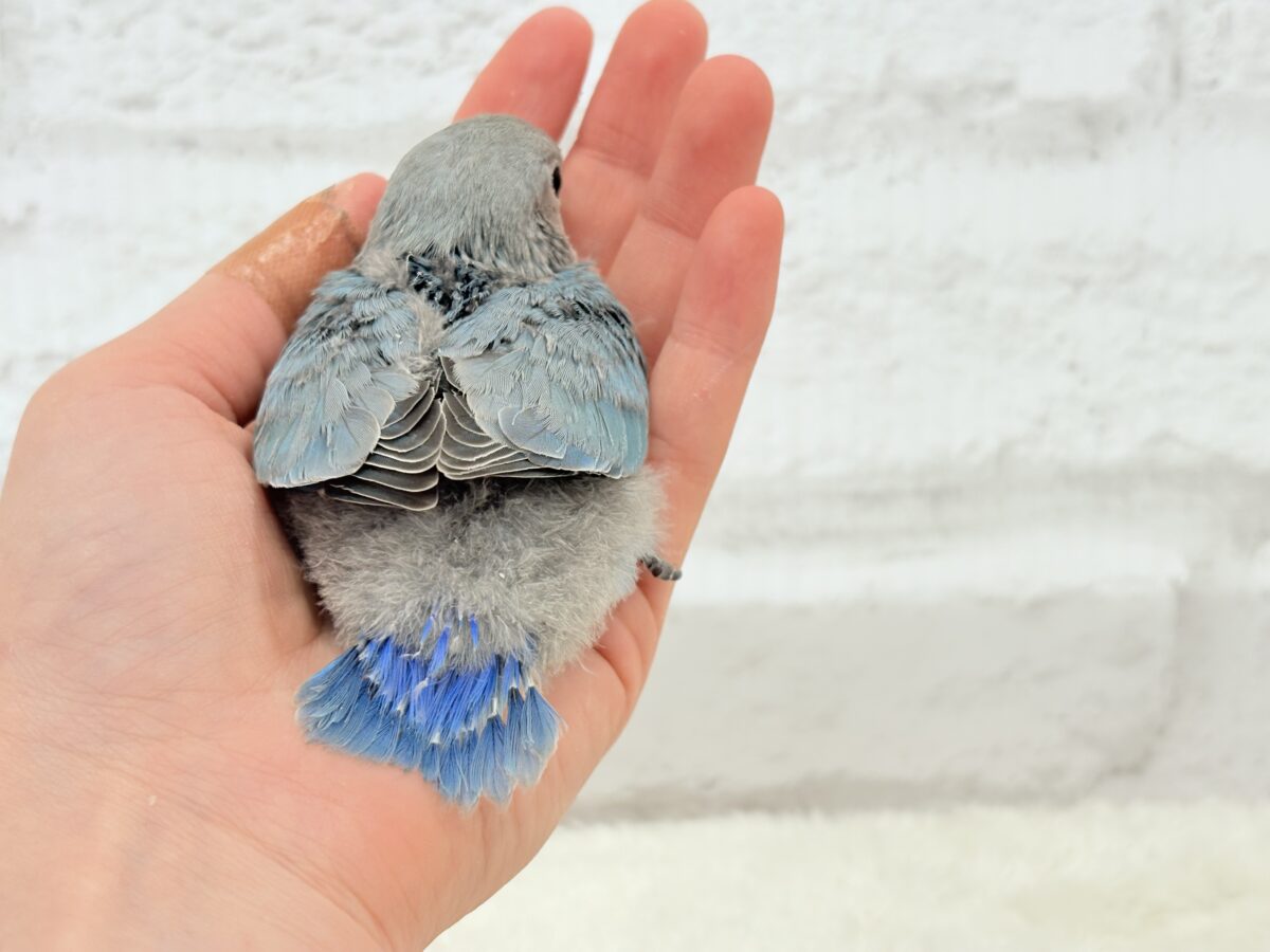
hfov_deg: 36.8
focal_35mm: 52
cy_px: 476
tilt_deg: -14.1
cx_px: 635
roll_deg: +1.4
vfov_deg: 28.0
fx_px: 1908
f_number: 1.6
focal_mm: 5.96
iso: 64
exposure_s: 1/100
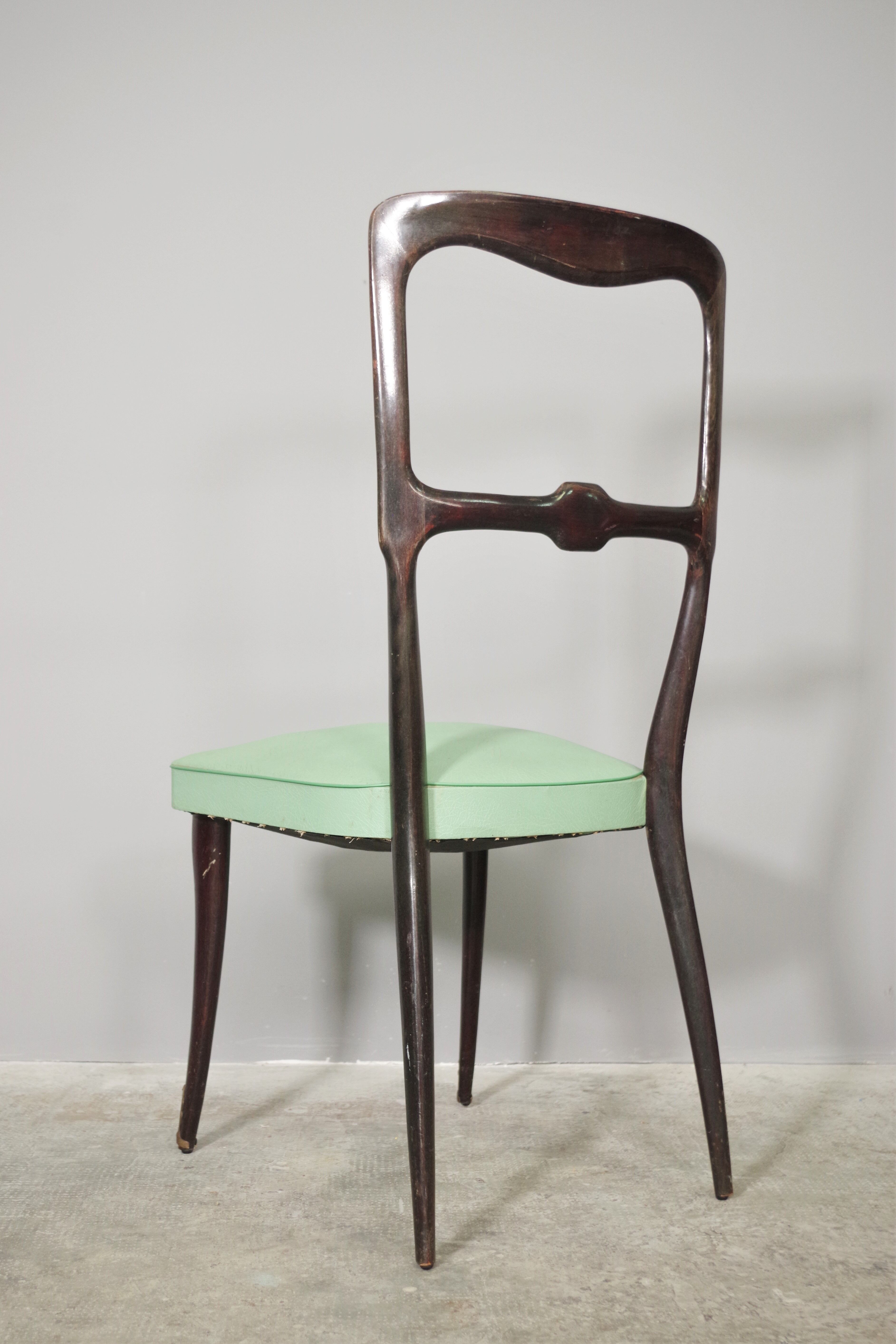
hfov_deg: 29.2
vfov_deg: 42.7
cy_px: 672
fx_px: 1717
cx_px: 448
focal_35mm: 46
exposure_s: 1/25
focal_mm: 30.63
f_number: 4
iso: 800
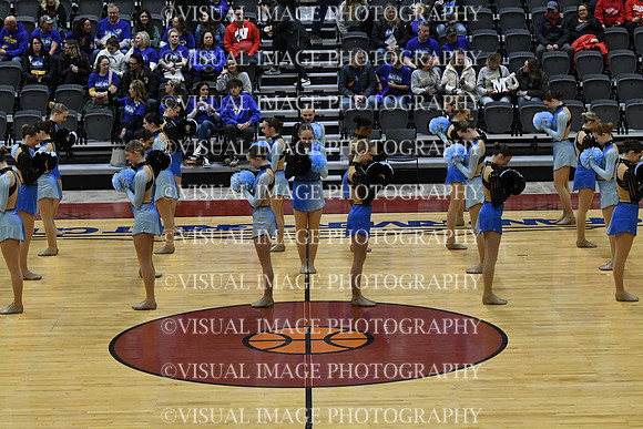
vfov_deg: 13.0
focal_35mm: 105
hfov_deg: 19.5
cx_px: 322
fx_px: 1876
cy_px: 214
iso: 4000
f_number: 4
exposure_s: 1/500
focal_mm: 70
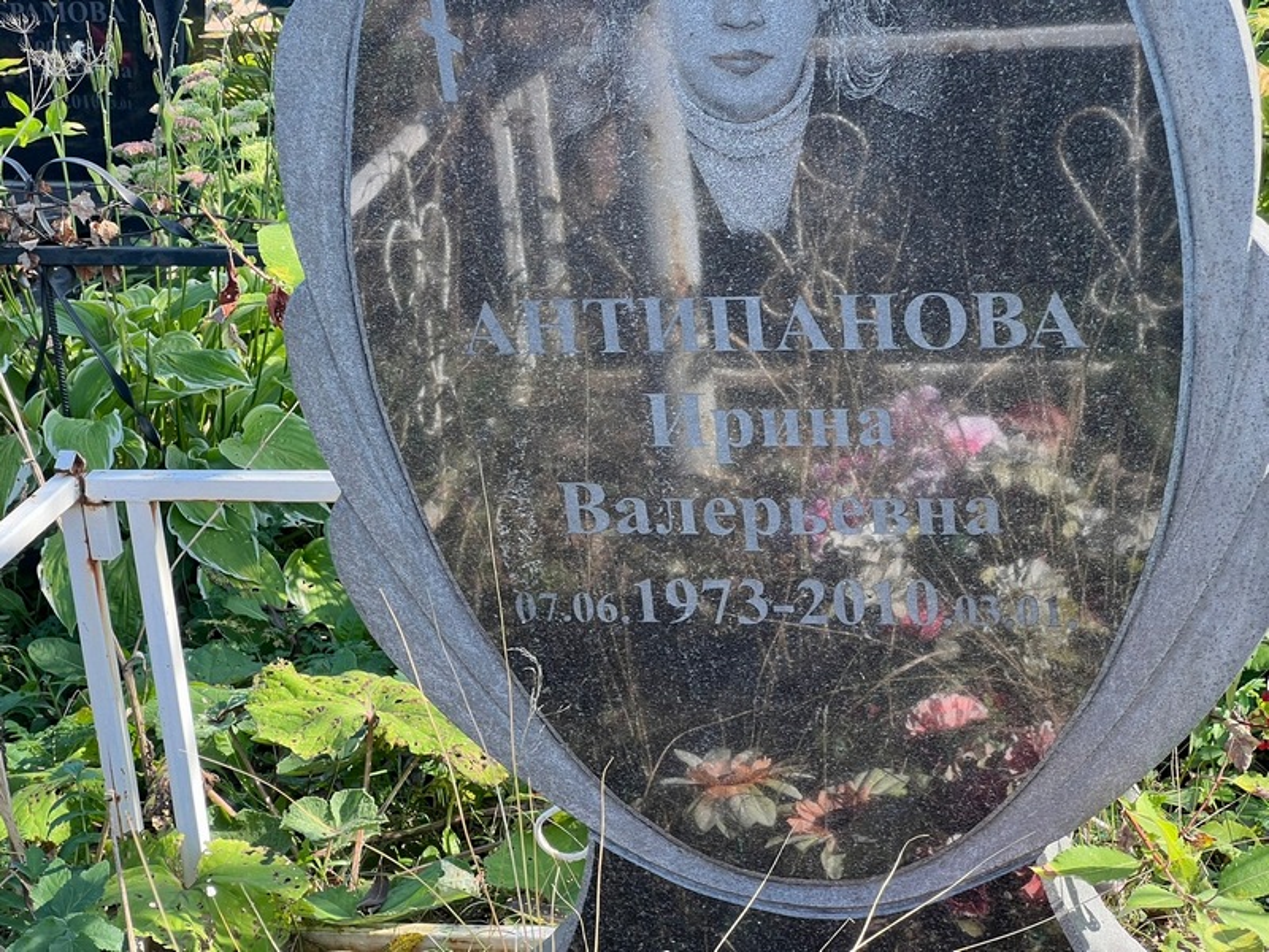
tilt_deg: -18.8
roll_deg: +1.7
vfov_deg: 19.1
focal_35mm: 77
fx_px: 2823
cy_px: 476
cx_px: 634
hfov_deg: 25.3
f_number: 2.8
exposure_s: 1/99
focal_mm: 9
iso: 32
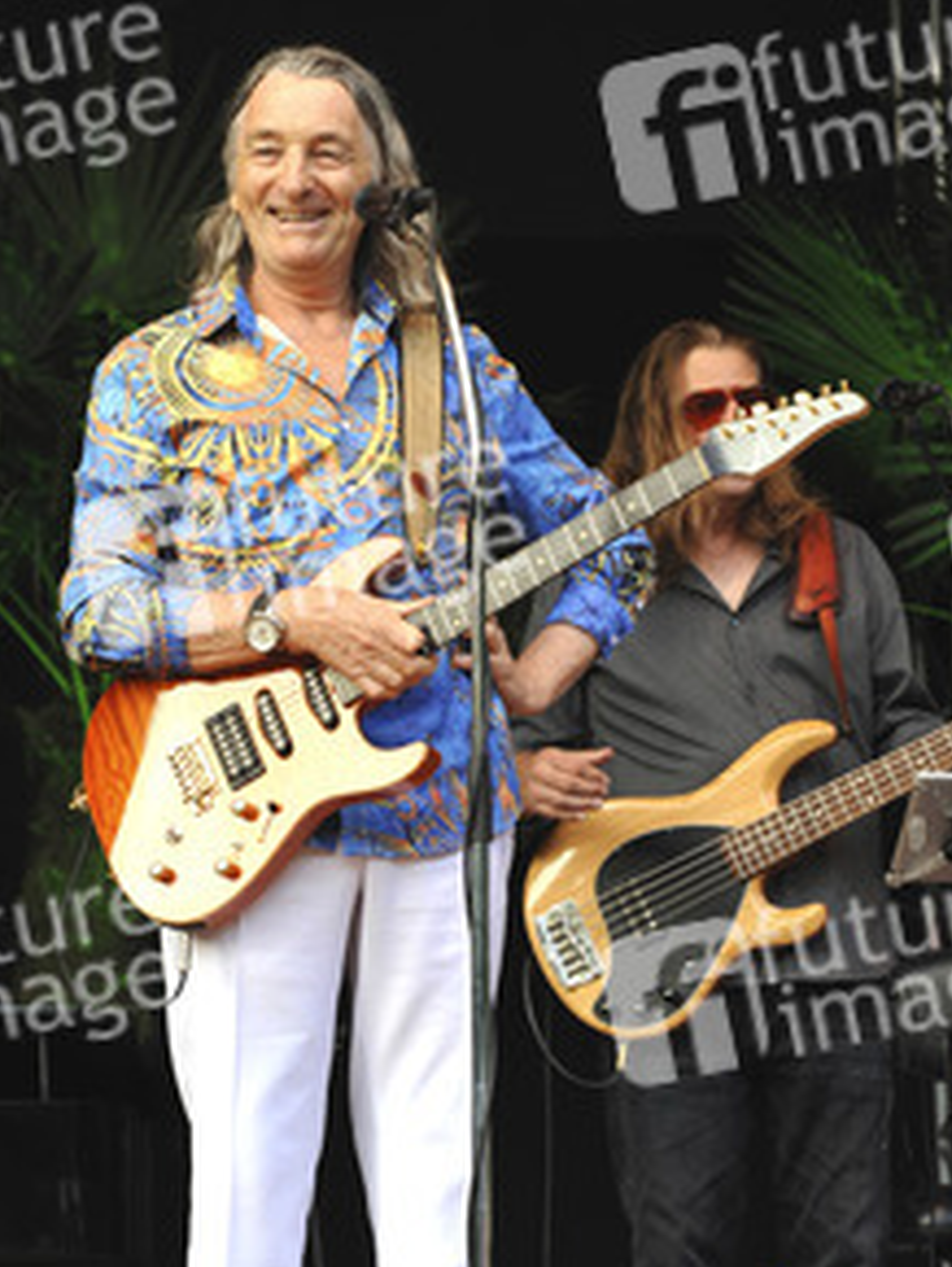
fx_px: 4943
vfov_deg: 14.6
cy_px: 765
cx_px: 428
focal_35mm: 135
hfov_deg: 11.0
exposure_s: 1/200
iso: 800
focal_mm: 102
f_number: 7.1
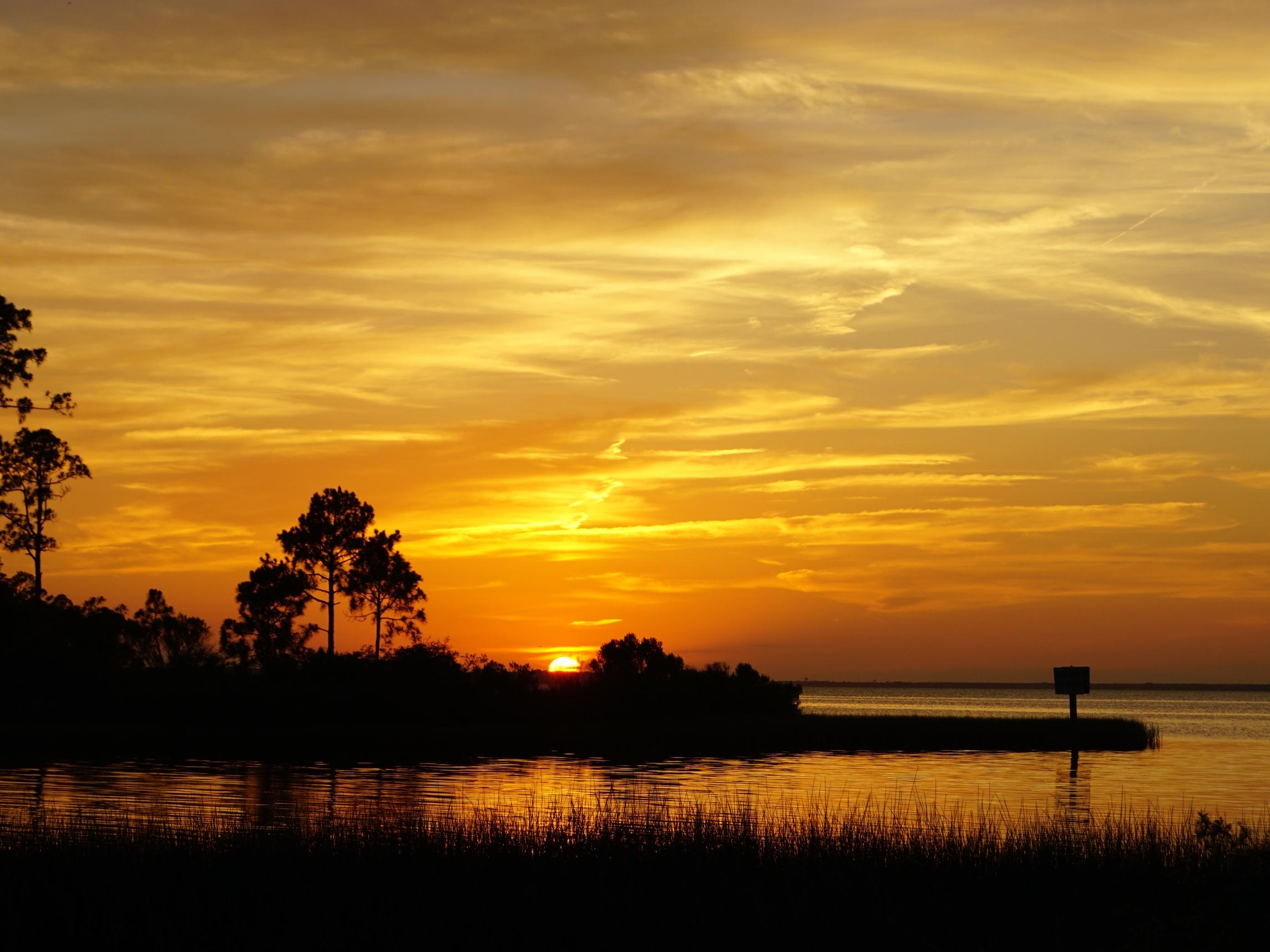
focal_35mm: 94
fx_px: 3433
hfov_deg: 21.0
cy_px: 491
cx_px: 646
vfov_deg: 15.8
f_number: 8
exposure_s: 1/125
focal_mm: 55
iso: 100
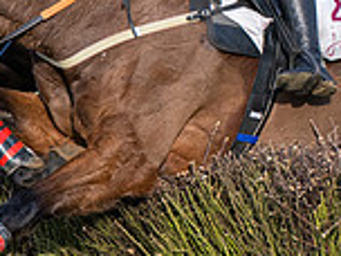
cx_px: -14
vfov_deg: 3.8
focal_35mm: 390
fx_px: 3842
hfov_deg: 5.1
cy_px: 16
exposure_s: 1/5000
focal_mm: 70
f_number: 2.8
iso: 400
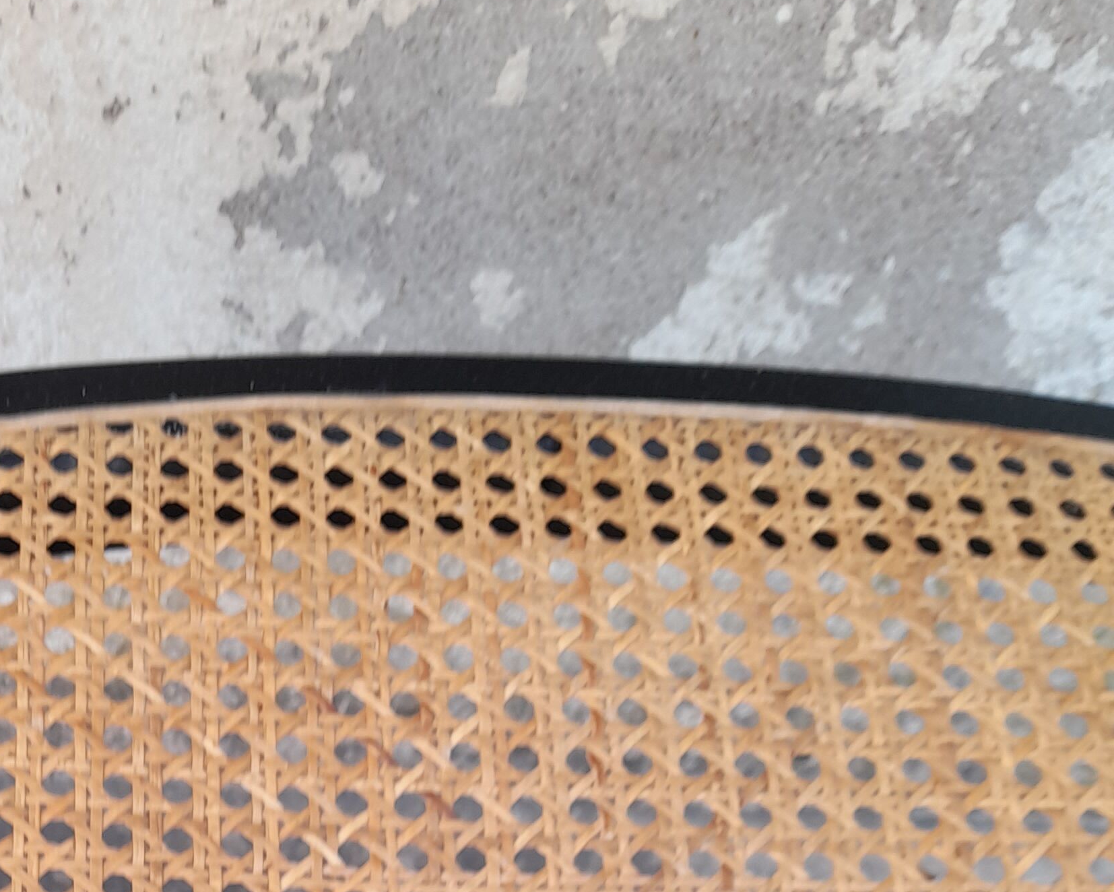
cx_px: 163
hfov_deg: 30.8
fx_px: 1946
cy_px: 1263
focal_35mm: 59
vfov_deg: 22.2
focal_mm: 4.6
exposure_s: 1/50
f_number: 2
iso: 25
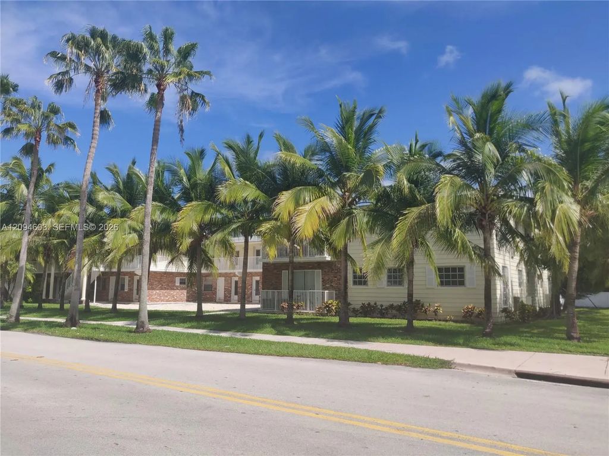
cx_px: 304
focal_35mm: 25
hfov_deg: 69.4
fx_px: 440
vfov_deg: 54.9
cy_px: 228
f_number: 1.7
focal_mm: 4.25
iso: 100
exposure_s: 1/1738
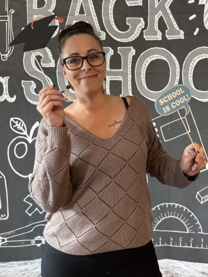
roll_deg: +1.1
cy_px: 115
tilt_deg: -3.5
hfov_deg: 42.9
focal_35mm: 33
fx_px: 264
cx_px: 108
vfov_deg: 55.1
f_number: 1.78
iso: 500
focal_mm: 6.76
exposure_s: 1/60
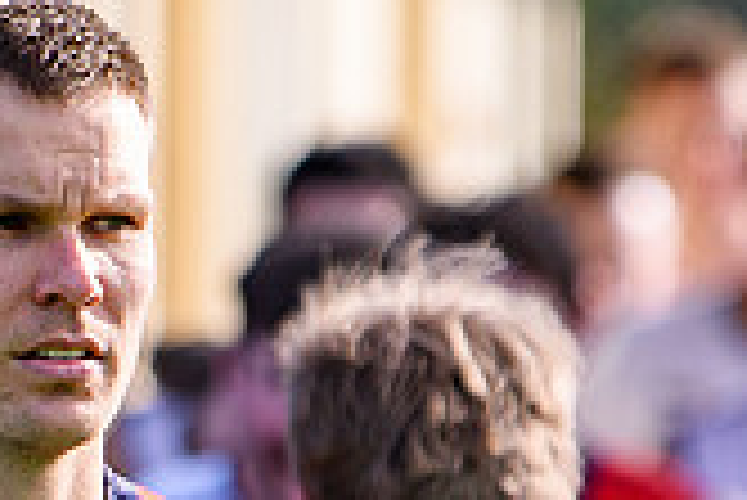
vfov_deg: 0.7
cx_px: 96
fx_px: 39189
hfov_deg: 1.1
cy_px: 954
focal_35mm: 1887
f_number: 2.8
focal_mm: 185
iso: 100
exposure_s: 1/1250
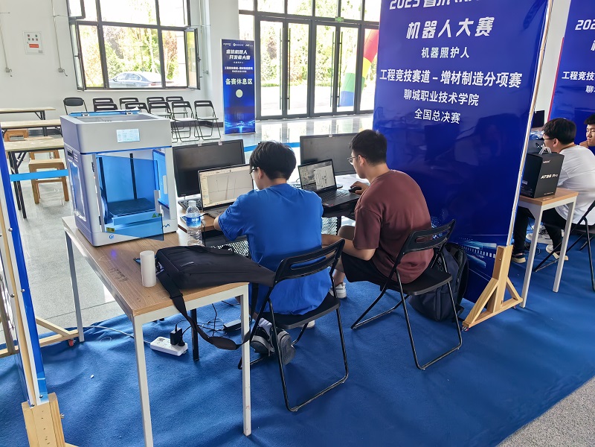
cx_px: 298
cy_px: 224
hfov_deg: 65.3
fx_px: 464
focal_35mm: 27
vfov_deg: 51.4
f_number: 2
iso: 50
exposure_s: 1/130
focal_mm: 5.75
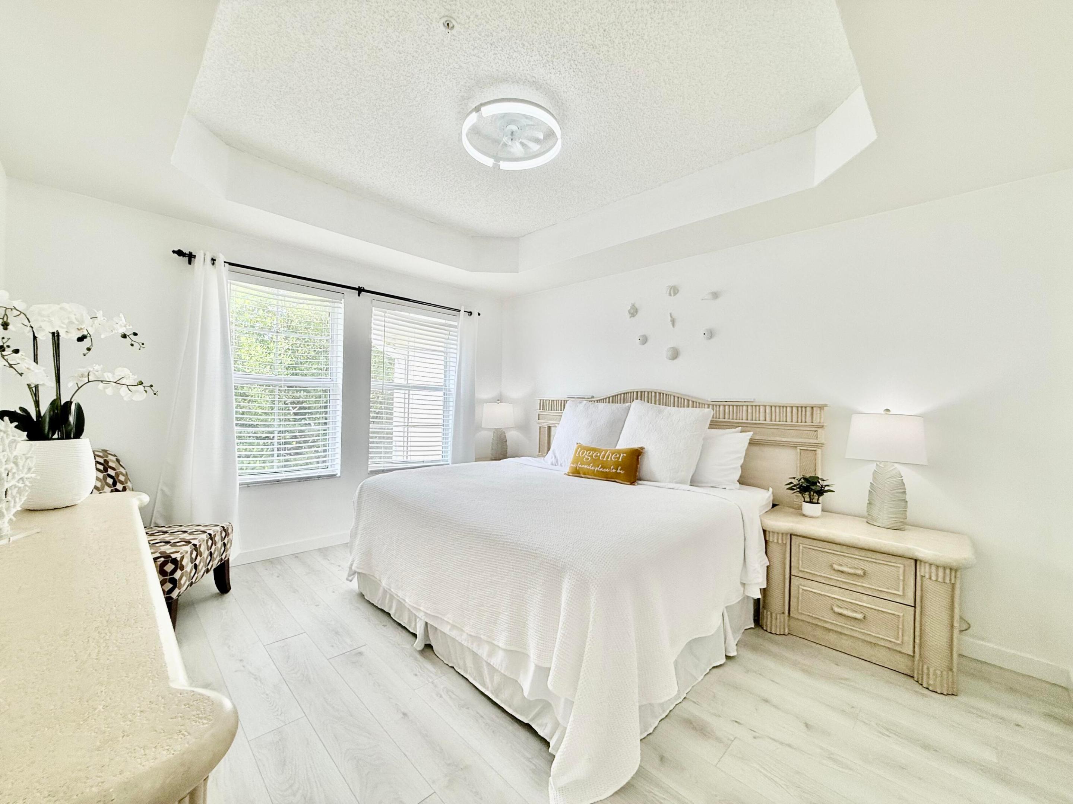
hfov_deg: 102.1
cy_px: 402
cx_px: 536
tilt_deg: +0.0
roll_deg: -2.0
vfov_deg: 85.7
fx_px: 434
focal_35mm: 14
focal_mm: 2.22
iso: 64
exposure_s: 1/259
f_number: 2.2
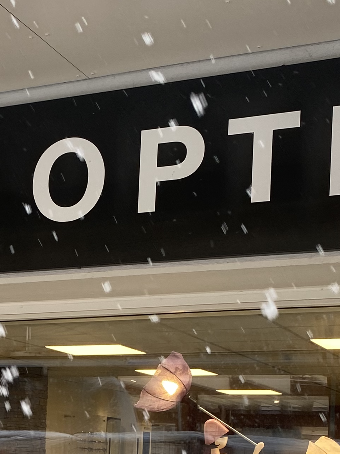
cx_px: -32
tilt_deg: +0.8
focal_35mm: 82
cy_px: 482
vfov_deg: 22.6
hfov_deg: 17.4
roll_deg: -1.9
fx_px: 1074
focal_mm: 4.25
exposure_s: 1/116
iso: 32
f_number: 1.8
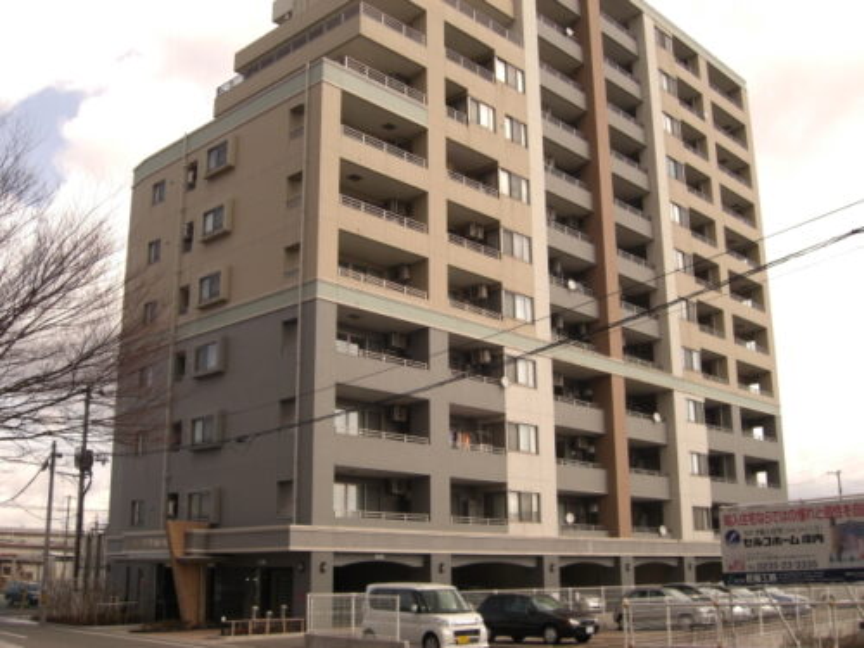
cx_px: 432
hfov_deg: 49.0
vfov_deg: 37.7
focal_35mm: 38
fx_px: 948
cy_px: 324
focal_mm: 7.9
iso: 80
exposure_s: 1/500
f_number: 4
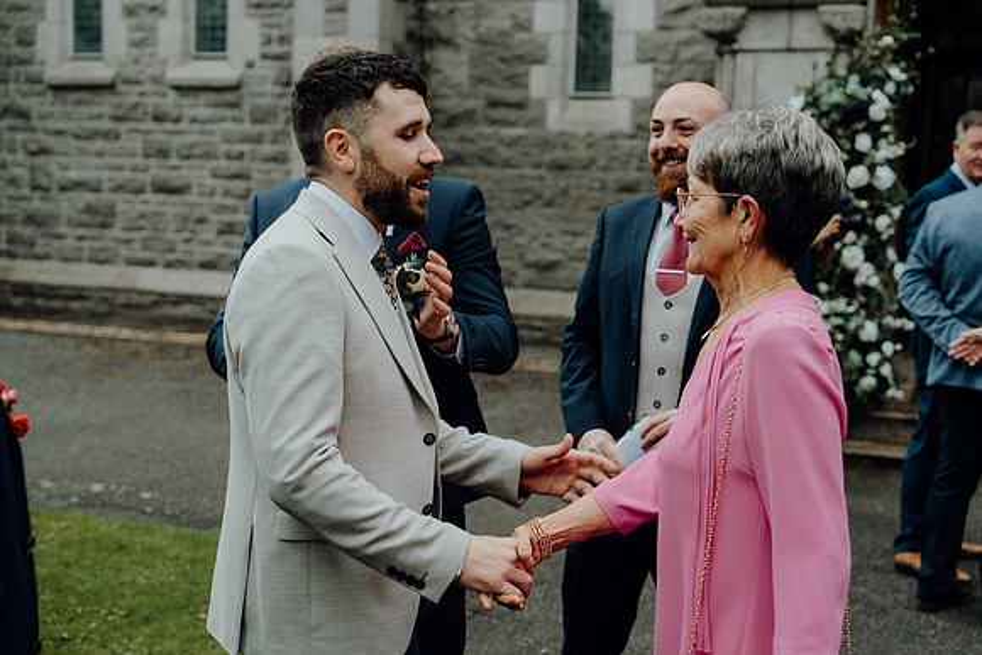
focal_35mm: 49
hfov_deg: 40.3
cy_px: 328
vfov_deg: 27.5
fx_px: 1337
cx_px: 491
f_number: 3.5
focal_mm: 49
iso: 200
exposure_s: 1/250
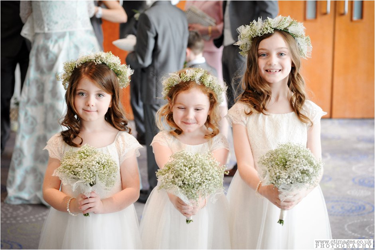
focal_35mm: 85
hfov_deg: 23.9
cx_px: 188
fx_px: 885
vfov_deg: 16.1
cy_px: 125
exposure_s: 1/125
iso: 2000
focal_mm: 85
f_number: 4.5
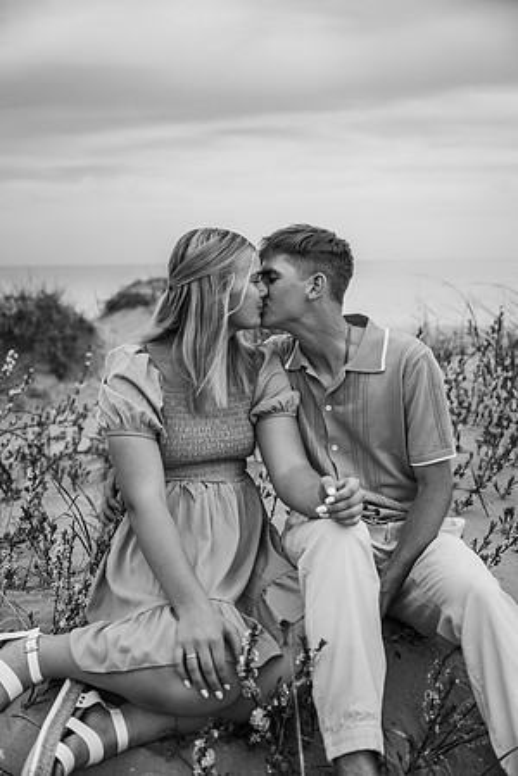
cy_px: 388
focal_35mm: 41
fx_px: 885
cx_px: 259
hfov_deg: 32.6
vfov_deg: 47.4
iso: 200
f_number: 2.8
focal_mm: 41
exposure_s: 1/1600
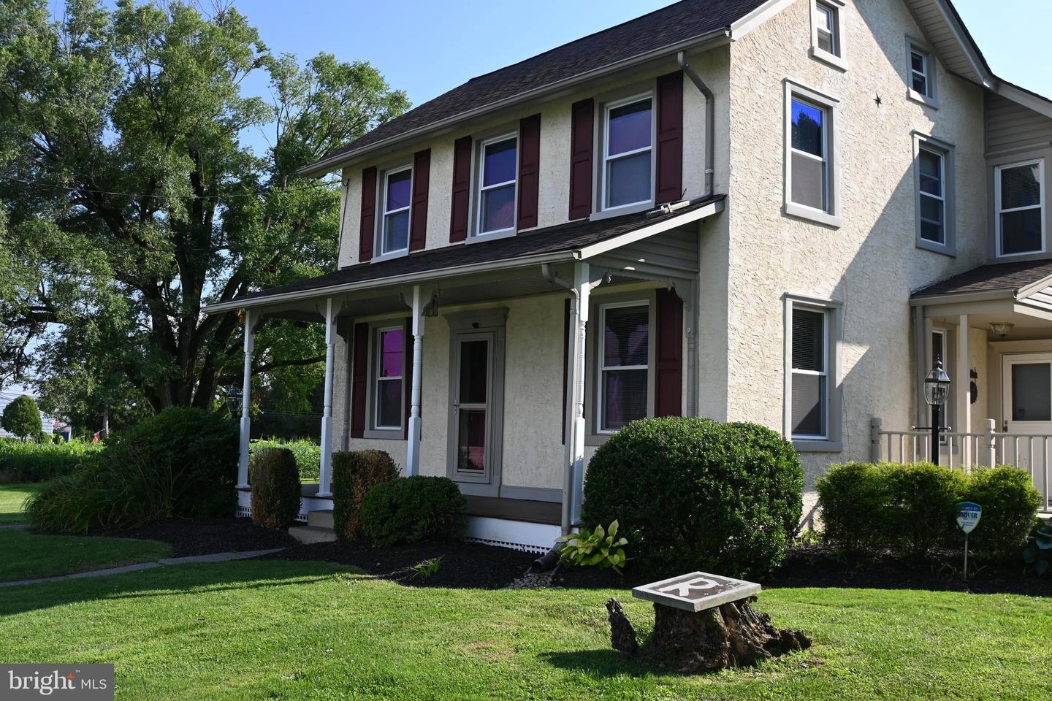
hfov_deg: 53.1
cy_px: 350
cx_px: 526
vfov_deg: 36.9
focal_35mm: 36
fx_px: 1052
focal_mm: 24
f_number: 5.6
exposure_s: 1/250
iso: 200
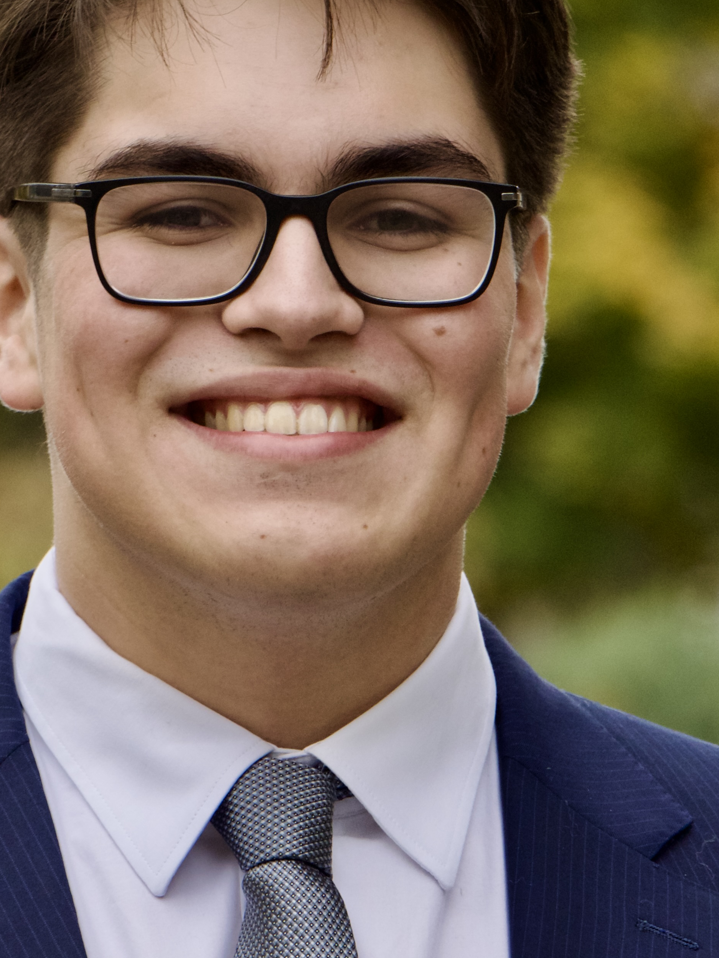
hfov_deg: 3.3
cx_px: 259
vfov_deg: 4.5
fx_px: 12322
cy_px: 485
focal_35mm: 445
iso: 640
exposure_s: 1/320
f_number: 5.6
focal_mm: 121
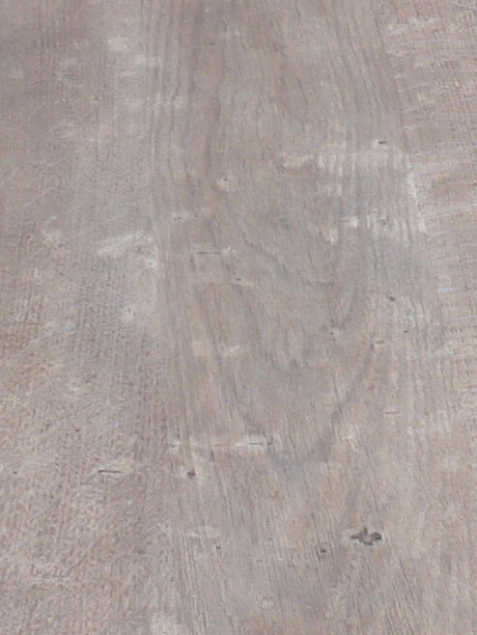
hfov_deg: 10.6
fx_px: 2571
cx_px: 194
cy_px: 801
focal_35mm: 140
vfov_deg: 13.6
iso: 80
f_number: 2.8
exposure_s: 1/50
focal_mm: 6
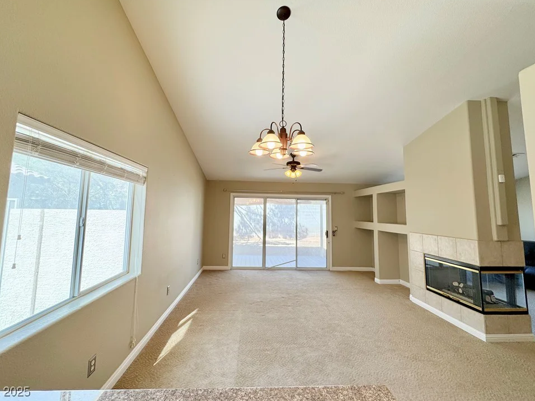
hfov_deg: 98.1
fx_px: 232
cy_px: 189
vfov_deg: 81.7
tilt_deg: +5.8
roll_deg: -0.9
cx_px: 260
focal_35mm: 15
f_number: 2.2
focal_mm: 2.22
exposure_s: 1/120
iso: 50
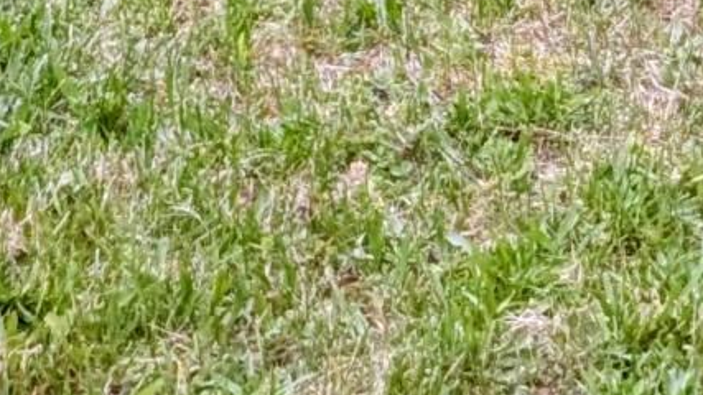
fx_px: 3429
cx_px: 831
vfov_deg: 5.5
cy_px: -1355
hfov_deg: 11.5
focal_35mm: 184
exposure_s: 1/30.8
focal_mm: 6.9
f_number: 1.68
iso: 135
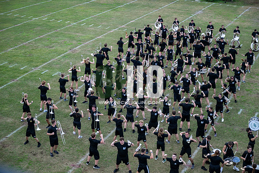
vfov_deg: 23.4
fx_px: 417
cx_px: 130
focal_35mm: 58
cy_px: 86
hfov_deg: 34.5
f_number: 2.8
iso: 250
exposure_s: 1/1250
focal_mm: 58
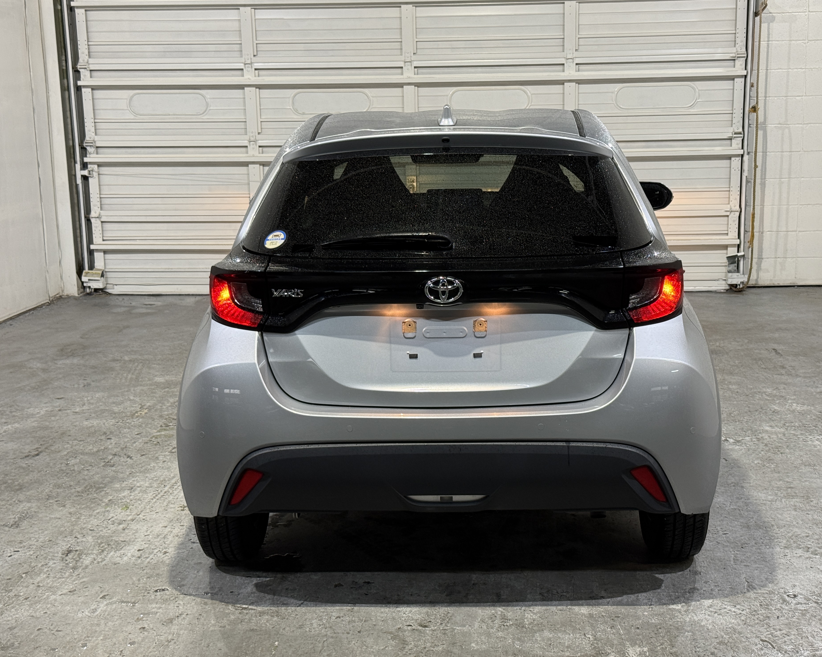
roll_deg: +0.7
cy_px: 328
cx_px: 445
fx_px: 1241
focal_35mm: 51
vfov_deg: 29.7
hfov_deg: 36.6
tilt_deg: -10.8
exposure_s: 1/60
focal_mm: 6.76
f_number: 1.78
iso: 160
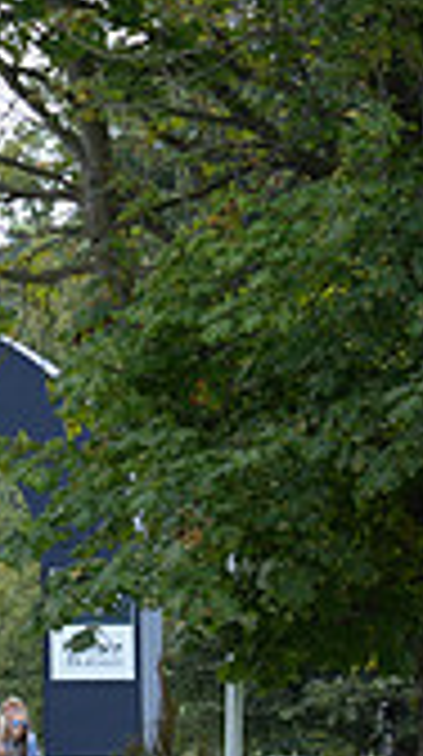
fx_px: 15236
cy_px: 234
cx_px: -819
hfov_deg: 1.6
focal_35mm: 761
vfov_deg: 2.8
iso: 1000
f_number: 6.3
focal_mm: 210
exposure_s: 1/800
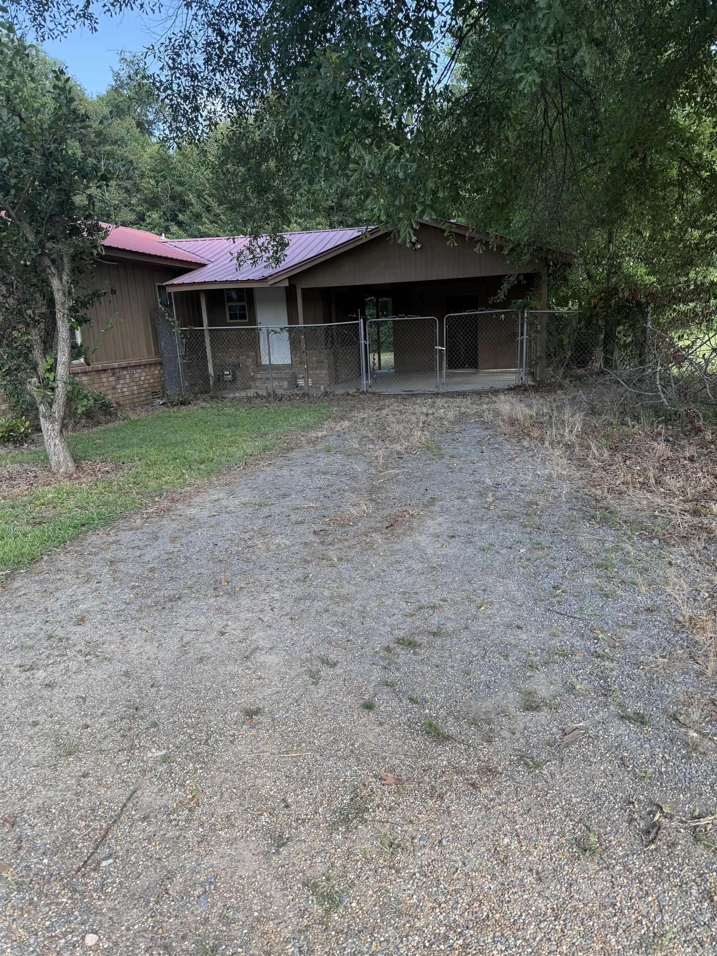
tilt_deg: -12.0
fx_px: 663
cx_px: 358
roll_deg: +1.2
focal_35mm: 24
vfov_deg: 71.6
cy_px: 478
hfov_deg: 56.8
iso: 100
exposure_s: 1/580
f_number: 1.78
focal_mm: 6.76
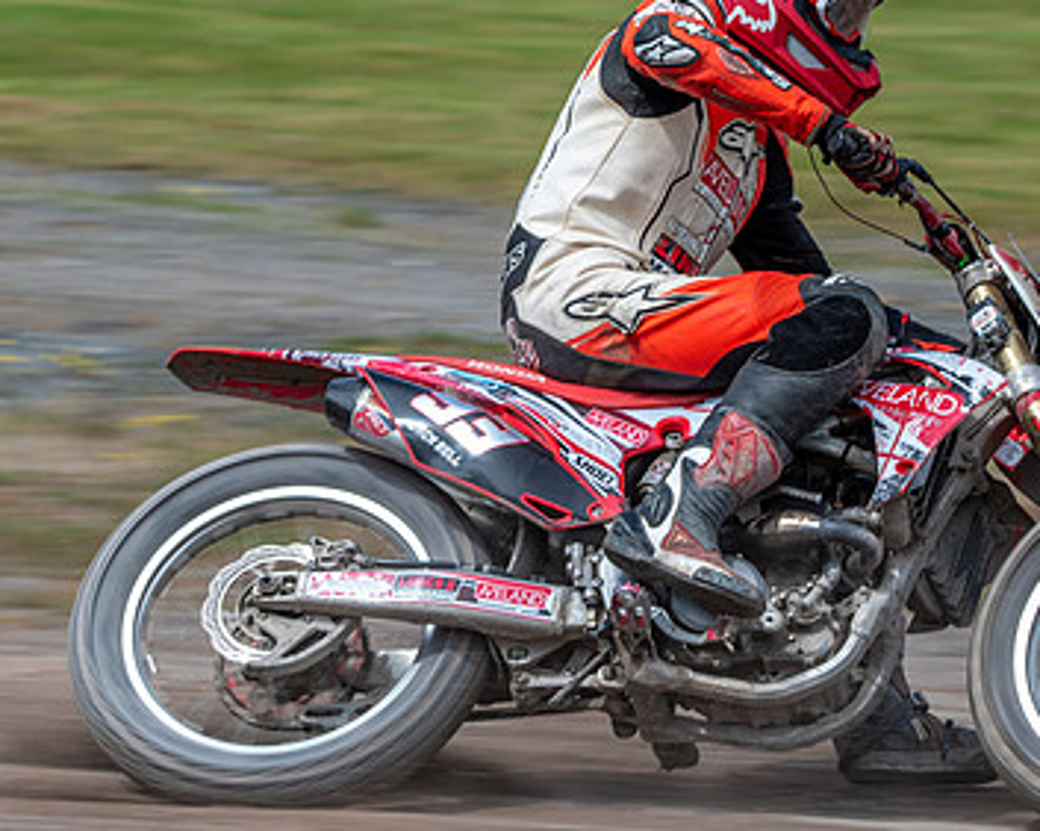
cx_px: 545
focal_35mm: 412
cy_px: 337
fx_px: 12674
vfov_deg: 3.8
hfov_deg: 4.7
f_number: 8
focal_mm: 220
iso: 100
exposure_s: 1/320
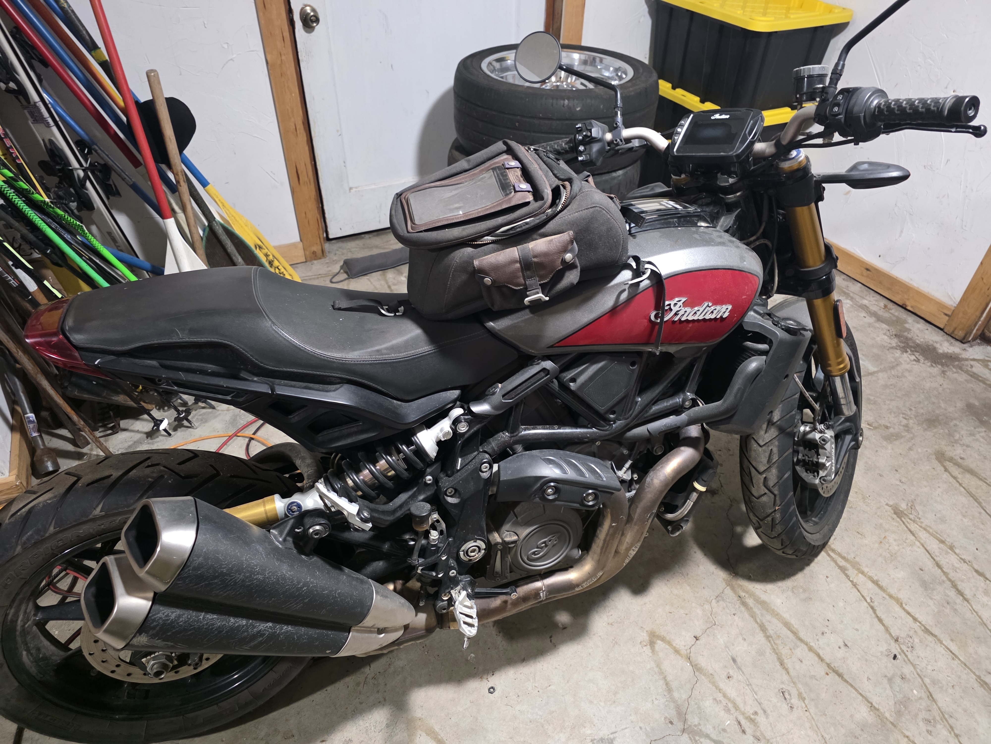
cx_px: 496
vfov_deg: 58.9
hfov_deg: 73.9
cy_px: 372
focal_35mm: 23
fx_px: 658
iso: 1250
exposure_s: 1/40
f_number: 1.7
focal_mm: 6.3
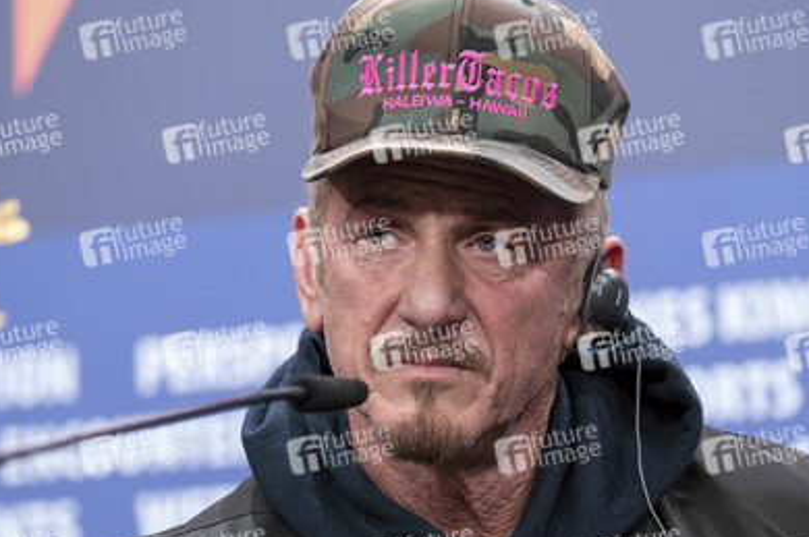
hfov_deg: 11.2
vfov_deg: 7.4
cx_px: 368
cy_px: 294
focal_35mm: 184
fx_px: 4130
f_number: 2.8
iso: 1600
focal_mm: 106
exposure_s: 1/200
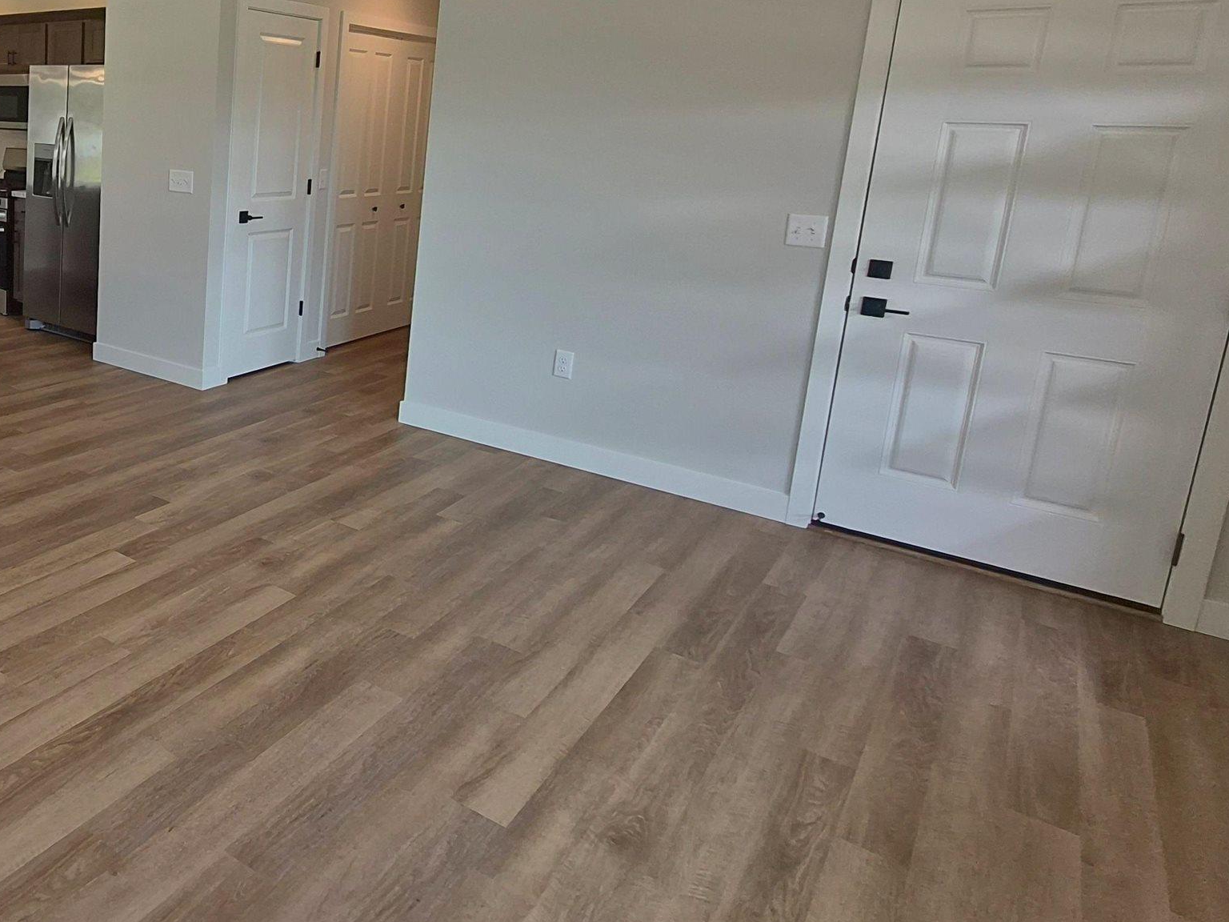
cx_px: 118
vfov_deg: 51.8
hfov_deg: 57.6
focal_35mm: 26
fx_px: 923
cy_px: 289
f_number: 2.2
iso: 40
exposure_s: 1/120
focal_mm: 1.7
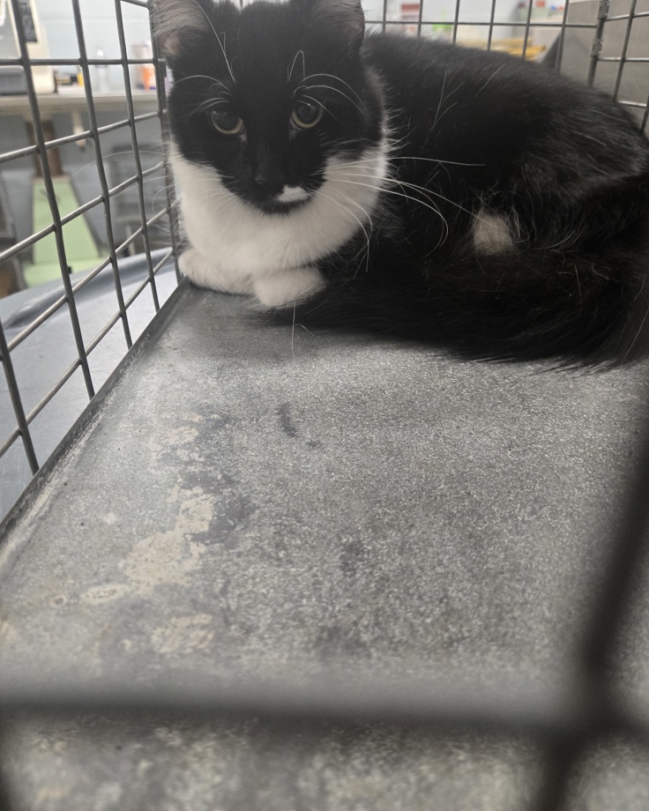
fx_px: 600
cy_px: 381
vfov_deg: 68.0
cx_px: 317
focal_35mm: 25
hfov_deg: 56.8
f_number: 1.8
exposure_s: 1/120
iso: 500
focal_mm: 5.4
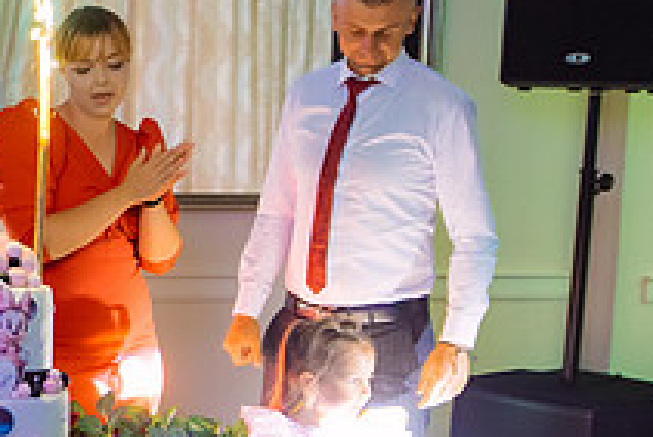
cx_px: -339
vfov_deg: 14.1
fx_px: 1761
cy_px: 276
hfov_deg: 18.5
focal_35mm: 97
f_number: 2.8
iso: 1000
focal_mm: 29
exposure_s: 1/125
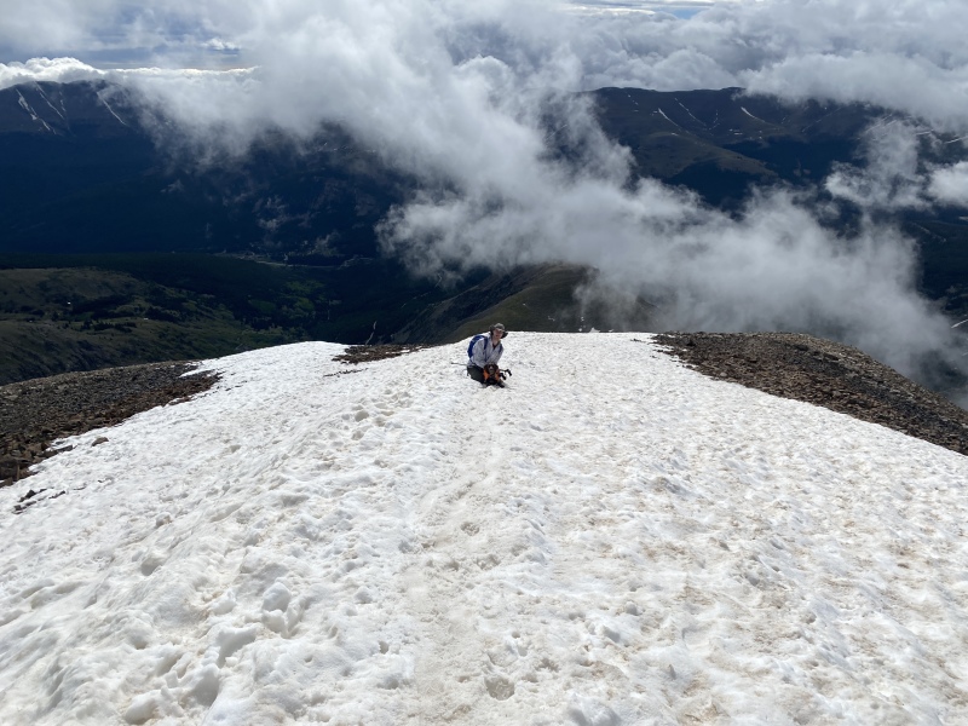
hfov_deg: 67.3
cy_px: 363
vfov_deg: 53.1
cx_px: 484
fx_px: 727
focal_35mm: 26
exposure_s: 1/12658
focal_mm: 4.25
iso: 32
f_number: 1.8
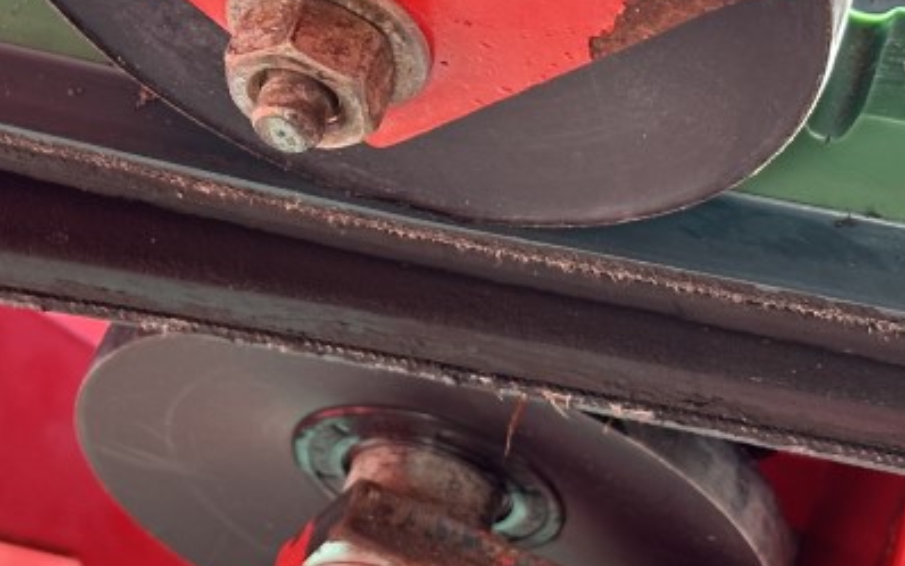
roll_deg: +10.6
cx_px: -5
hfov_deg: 15.6
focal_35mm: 131
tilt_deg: +35.8
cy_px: 225
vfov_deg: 10.0
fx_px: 3232
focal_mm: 6.86
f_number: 1.78
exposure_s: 1/190
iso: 64
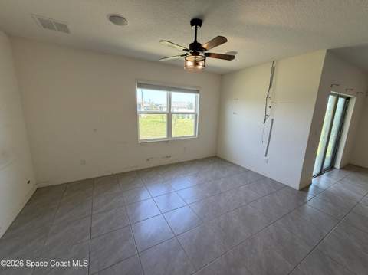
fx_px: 149
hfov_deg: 102.1
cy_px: 138
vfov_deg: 85.6
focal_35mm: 14
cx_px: 184
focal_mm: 2.22
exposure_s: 1/40
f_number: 2.2
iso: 50
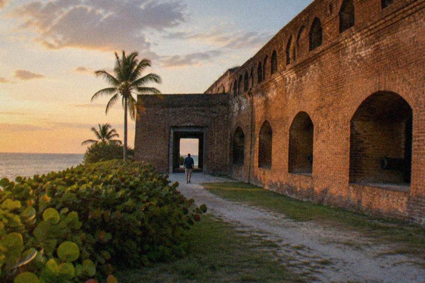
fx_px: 330
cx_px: 212
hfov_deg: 65.5
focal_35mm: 28
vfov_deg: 46.4
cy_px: 142
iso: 6400
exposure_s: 1/125
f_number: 4
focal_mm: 28
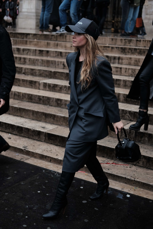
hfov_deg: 25.5
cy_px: 114
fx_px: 338
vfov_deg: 37.5
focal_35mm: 53
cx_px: 76
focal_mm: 35
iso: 800
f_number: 2
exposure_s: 1/1000
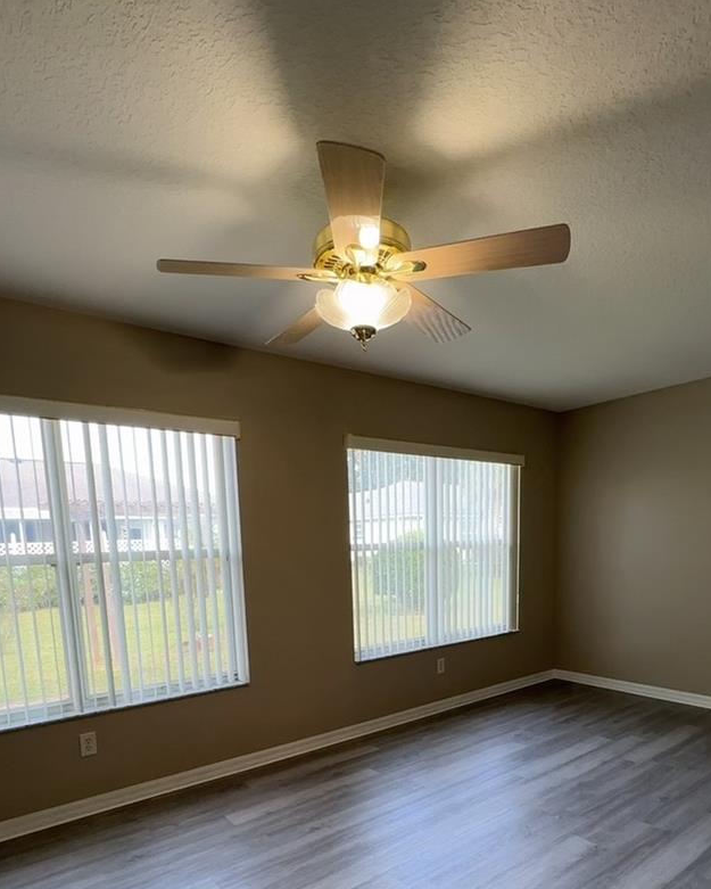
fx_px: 552
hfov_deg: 65.5
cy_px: 625
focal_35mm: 21
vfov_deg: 74.1
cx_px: 363
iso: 80
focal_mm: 2.22
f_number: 2.2
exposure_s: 1/120
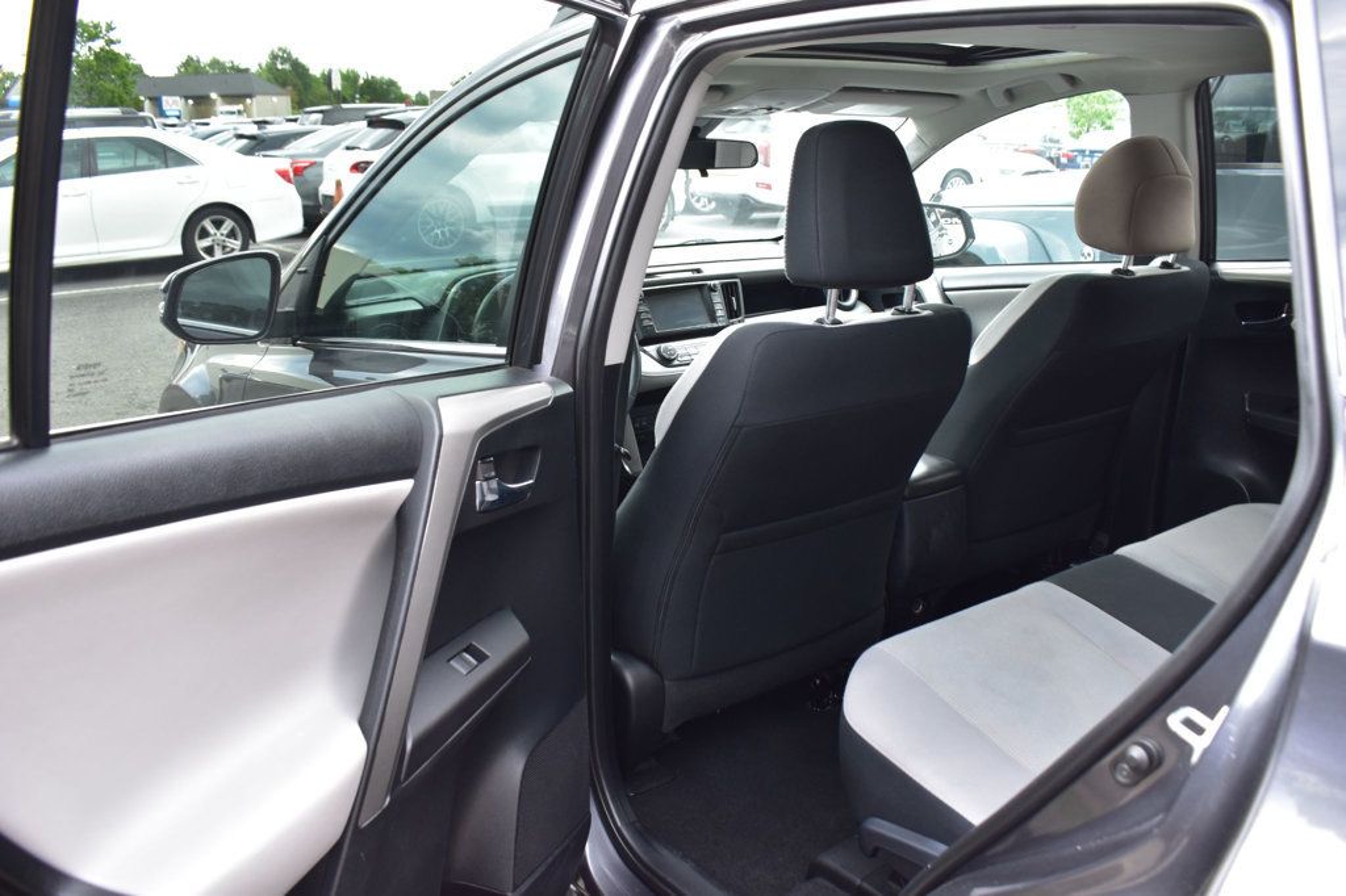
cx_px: 673
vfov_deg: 43.6
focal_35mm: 30
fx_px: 1121
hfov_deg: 61.9
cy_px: 448
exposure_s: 1/15
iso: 400
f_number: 6.3
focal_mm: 20
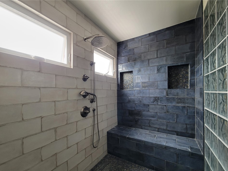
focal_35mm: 14
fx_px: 92
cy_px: 92
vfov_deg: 85.5
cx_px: 112
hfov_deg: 102.1
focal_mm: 2.2
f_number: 2.2
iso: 160
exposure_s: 1/50
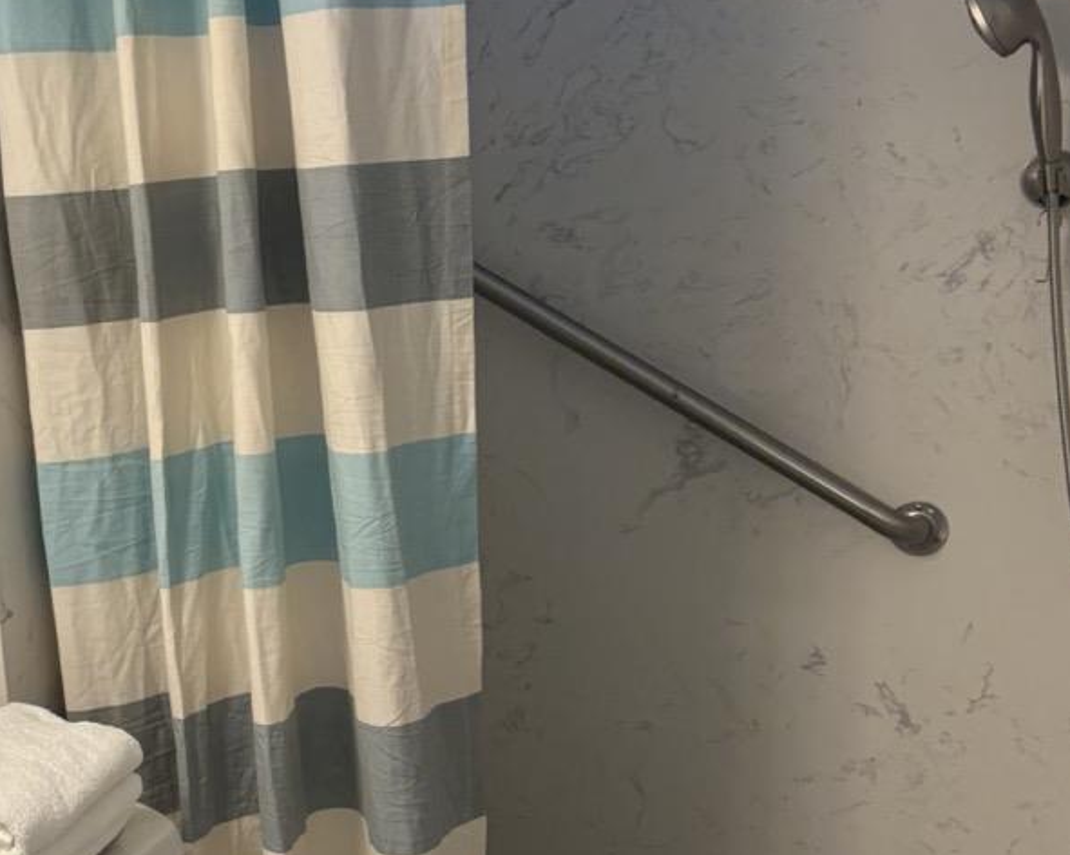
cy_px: 502
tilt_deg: -9.2
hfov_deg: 33.3
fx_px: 1741
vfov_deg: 27.5
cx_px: 228
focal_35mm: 55
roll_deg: +4.5
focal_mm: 5.96
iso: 125
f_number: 1.6
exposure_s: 1/120
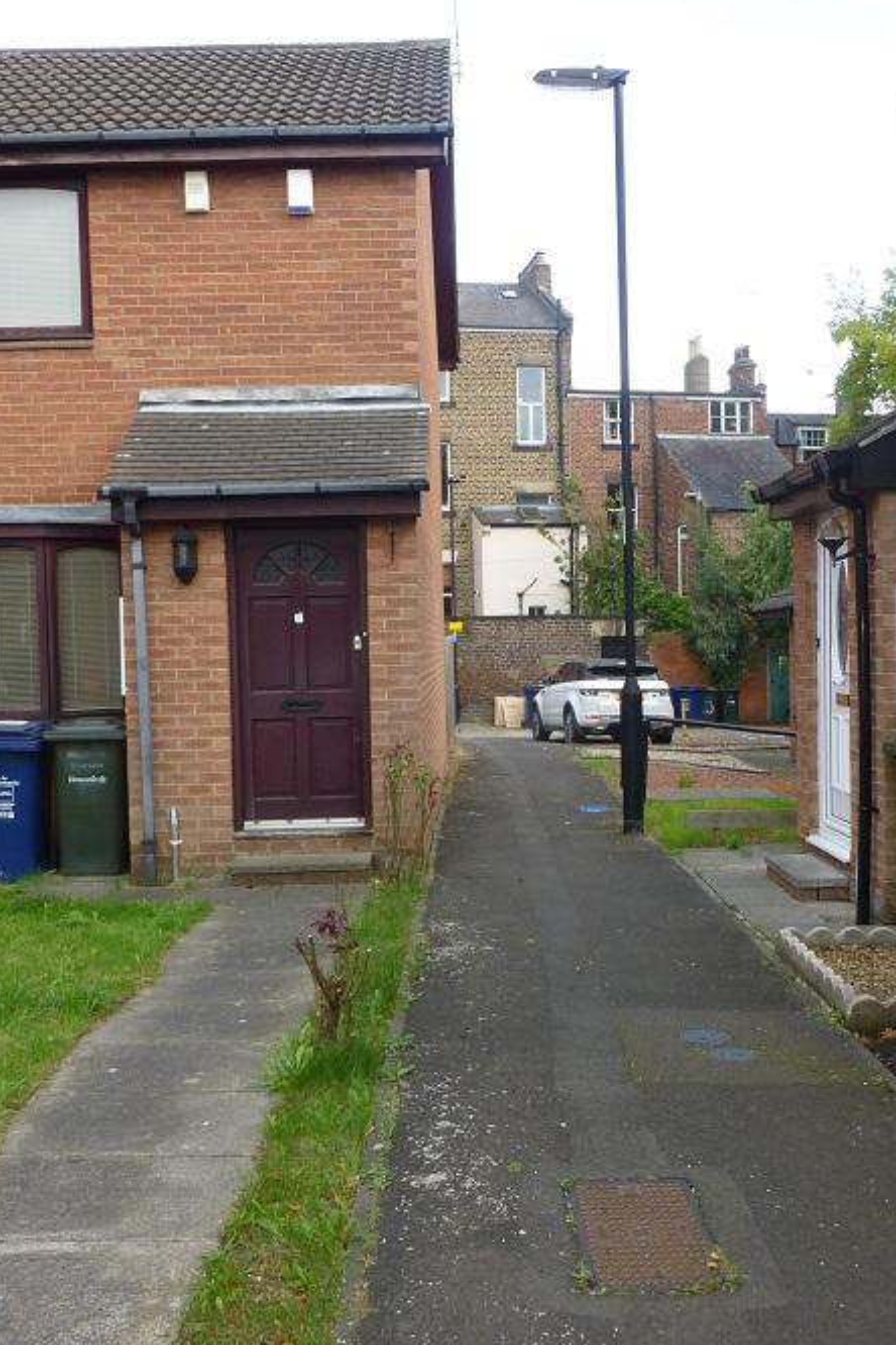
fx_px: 1344
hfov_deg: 36.8
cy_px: 699
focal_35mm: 36
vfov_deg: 53.1
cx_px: 509
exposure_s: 1/125
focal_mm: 4.3
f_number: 4
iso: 100
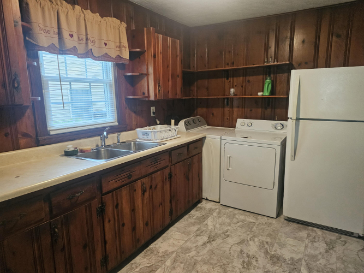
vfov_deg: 58.9
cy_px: 136
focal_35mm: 23
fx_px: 242
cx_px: 182
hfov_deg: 73.9
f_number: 1.7
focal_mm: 6.3
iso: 1000
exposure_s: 1/120
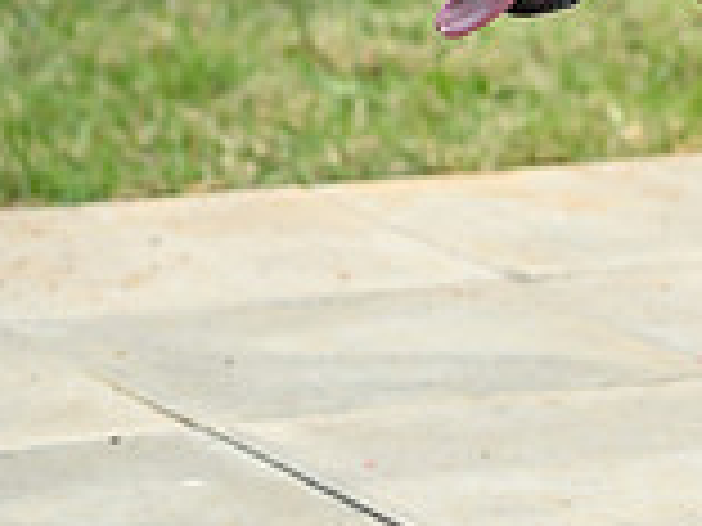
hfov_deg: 4.5
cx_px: 1264
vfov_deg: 3.4
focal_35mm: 436
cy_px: 106
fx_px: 8842
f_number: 4.5
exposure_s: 1/1000
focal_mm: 122
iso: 200
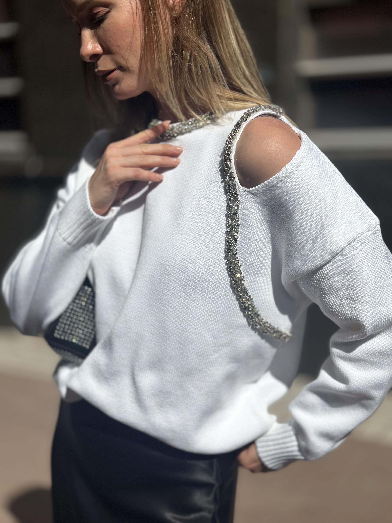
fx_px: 725
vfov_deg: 39.7
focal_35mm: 48
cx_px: 196
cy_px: 262
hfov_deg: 30.3
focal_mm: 6.86
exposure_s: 1/29412
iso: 80
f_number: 1.78
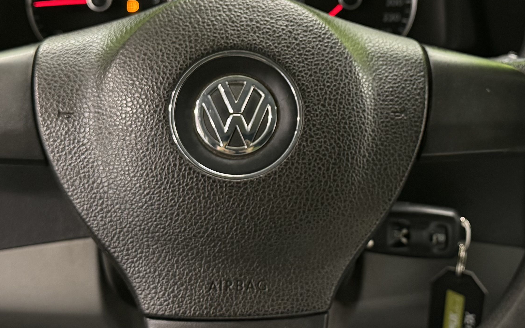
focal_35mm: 65
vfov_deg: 19.9
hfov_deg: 31.5
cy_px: 98
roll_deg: -1.3
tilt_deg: -27.2
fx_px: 930
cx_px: 301
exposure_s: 1/50
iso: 400
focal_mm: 6.76
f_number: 1.78
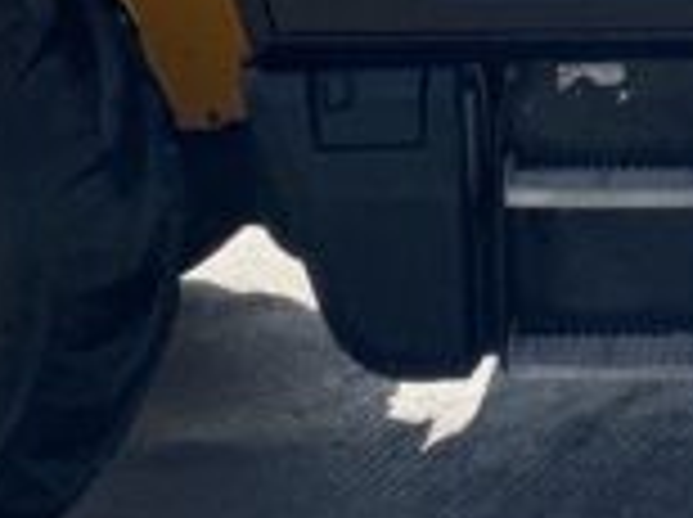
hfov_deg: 10.1
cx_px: 832
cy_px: -261
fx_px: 3858
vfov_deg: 7.5
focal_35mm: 193
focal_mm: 3
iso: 16
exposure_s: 1/2667
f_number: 1.8
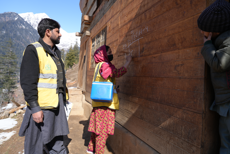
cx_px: 115
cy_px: 77
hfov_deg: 73.7
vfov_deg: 53.1
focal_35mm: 24
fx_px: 153
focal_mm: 24
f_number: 4.5
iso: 100
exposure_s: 1/500
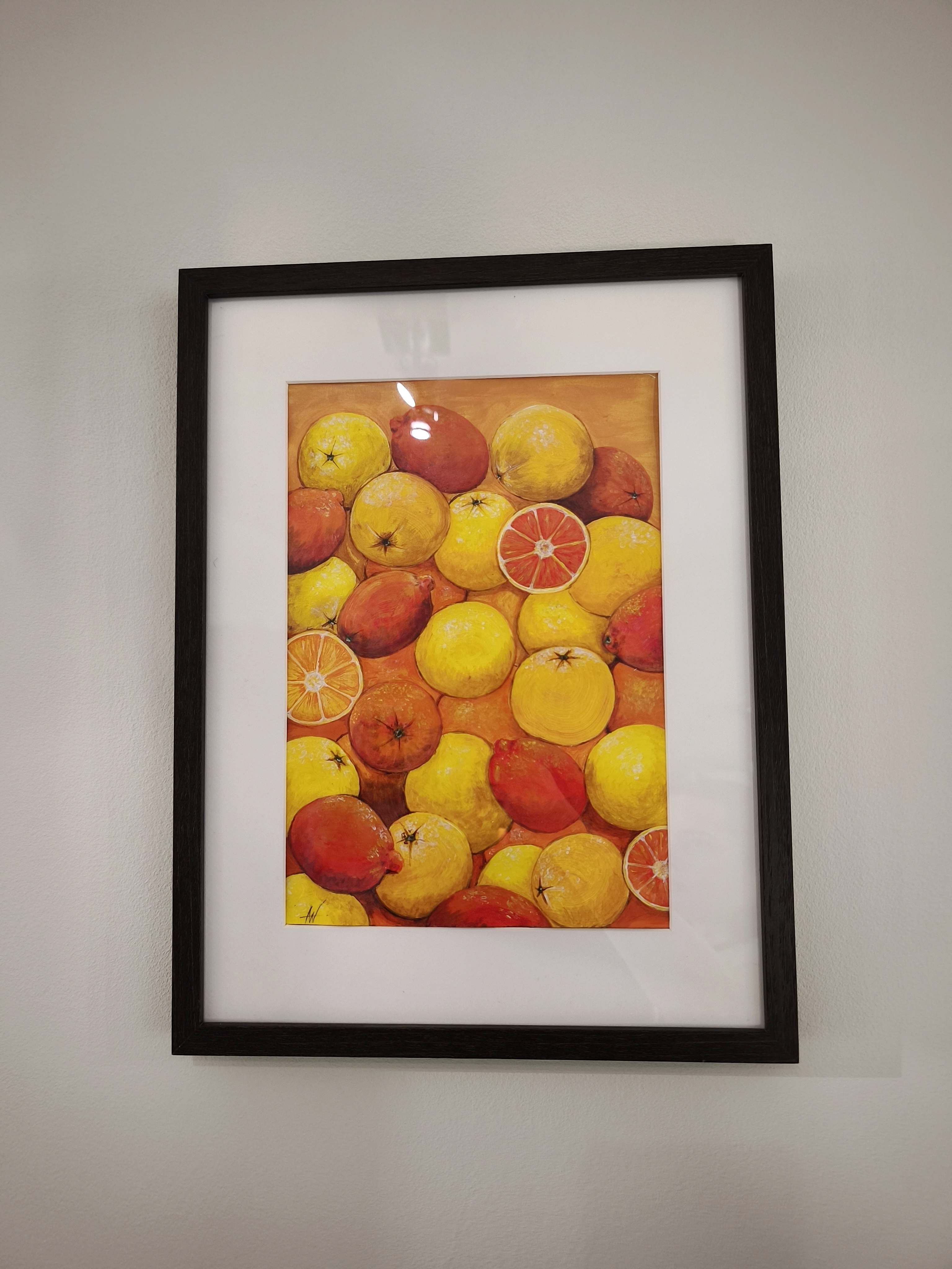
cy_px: 634
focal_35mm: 23
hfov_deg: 58.9
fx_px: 843
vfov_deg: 73.9
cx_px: 476
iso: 640
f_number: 1.6
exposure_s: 1/33.3
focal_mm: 6.57
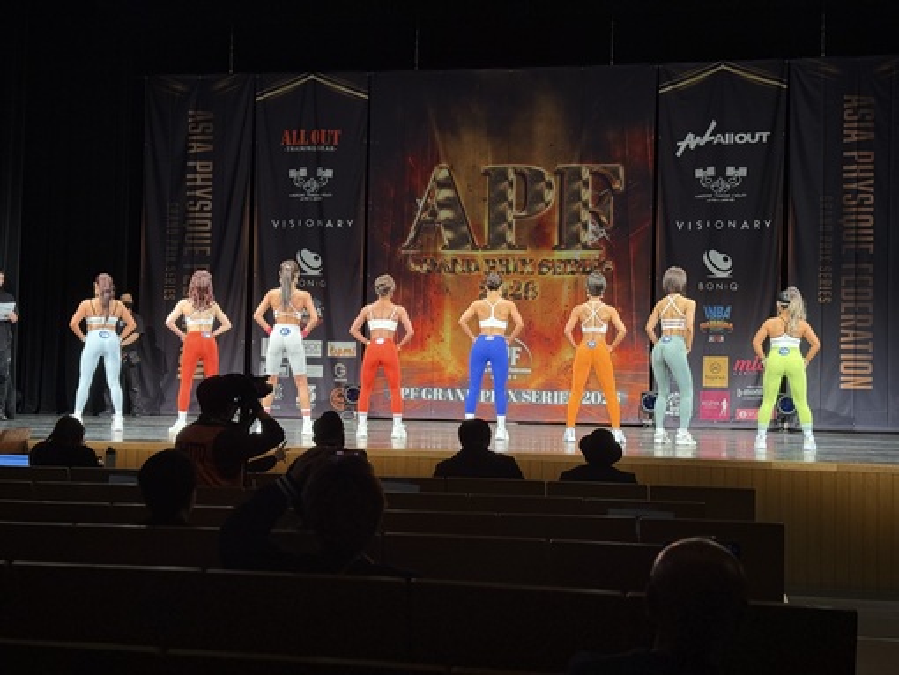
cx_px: 450
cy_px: 338
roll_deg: -0.9
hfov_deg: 39.6
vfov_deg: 30.3
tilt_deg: +2.3
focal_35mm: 48
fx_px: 1247
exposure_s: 1/50
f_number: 1.78
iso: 200
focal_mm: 6.76
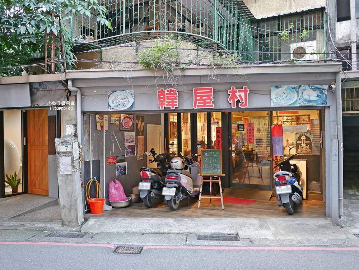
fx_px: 291
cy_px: 135
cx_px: 180
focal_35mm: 28
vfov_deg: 49.8
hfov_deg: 63.4
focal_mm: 14
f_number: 2.5
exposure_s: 1/60
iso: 800
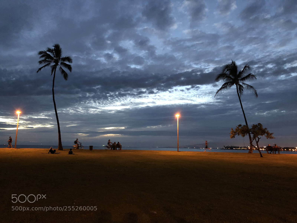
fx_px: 240
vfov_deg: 49.7
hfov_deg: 63.4
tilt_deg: +9.0
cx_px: 148
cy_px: 112
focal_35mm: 28
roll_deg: -1.4
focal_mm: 4
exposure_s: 1/4
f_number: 1.8
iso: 160
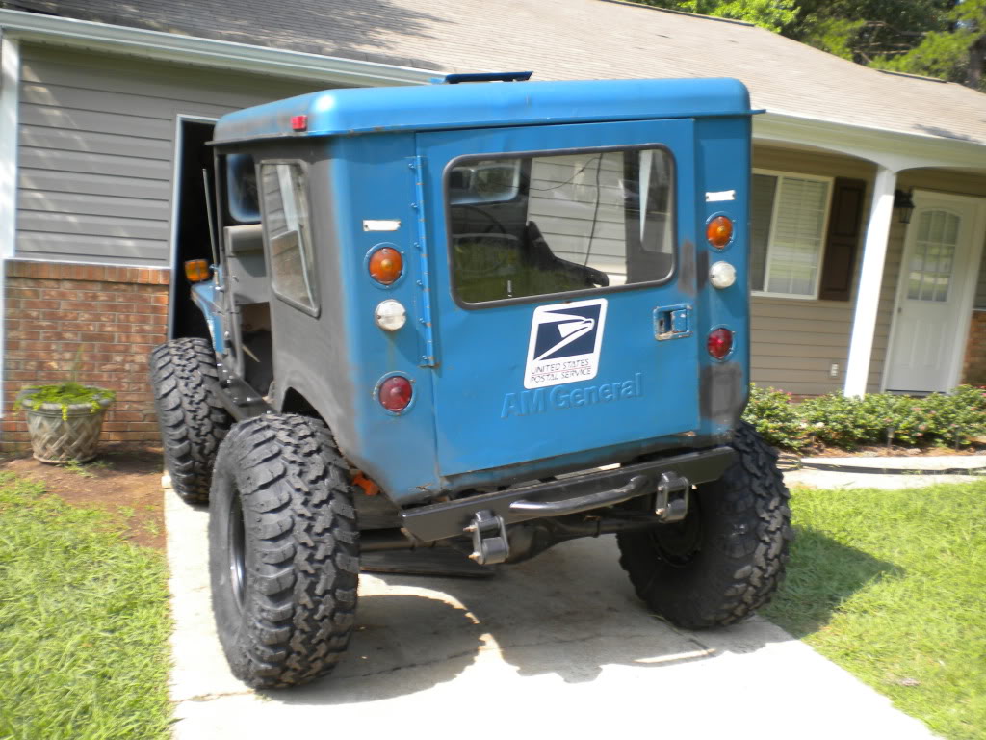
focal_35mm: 35
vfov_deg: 40.7
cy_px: 370
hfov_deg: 52.6
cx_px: 493
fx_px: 997
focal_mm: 6.3
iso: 80
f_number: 4.6
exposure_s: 1/160
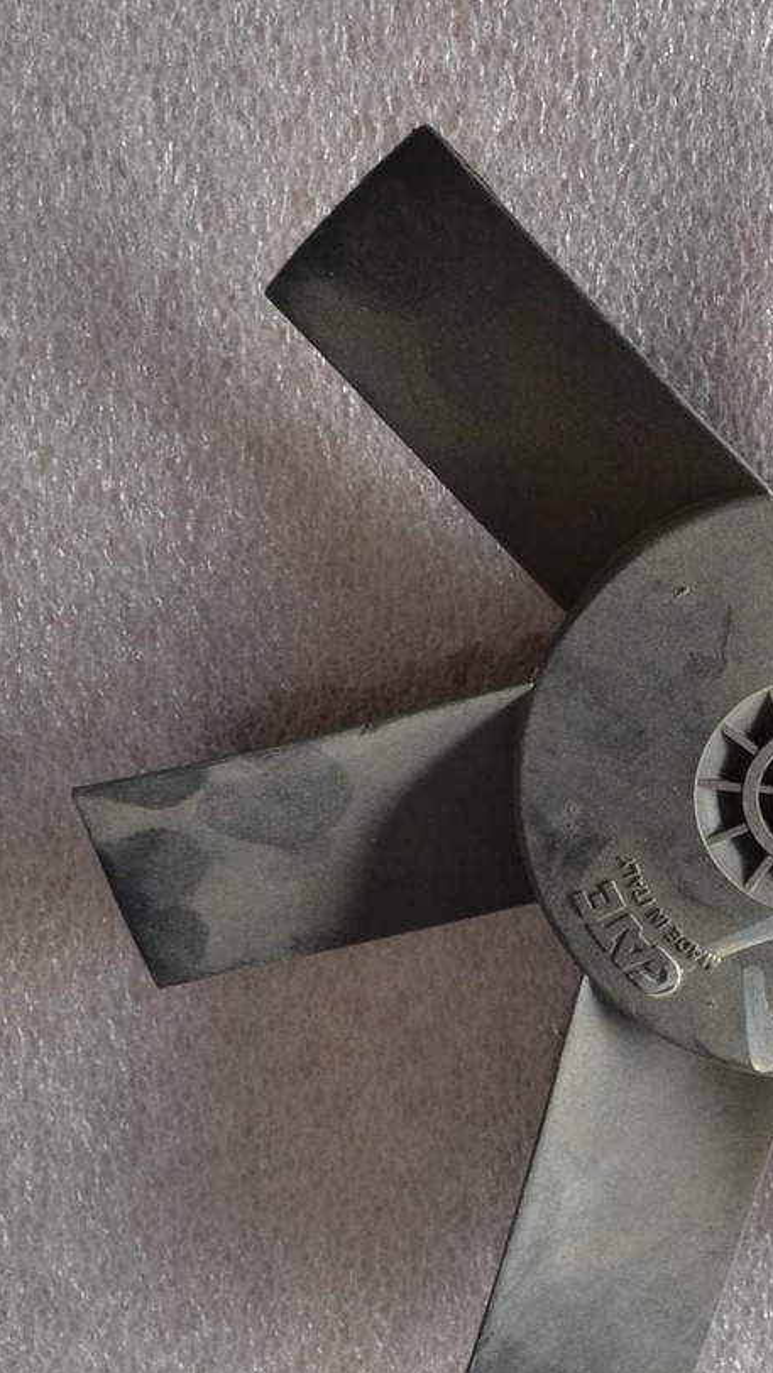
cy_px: 693
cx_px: 839
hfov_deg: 23.9
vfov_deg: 43.7
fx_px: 1712
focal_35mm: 47
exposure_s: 1/60
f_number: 3.5
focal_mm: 18
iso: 1250
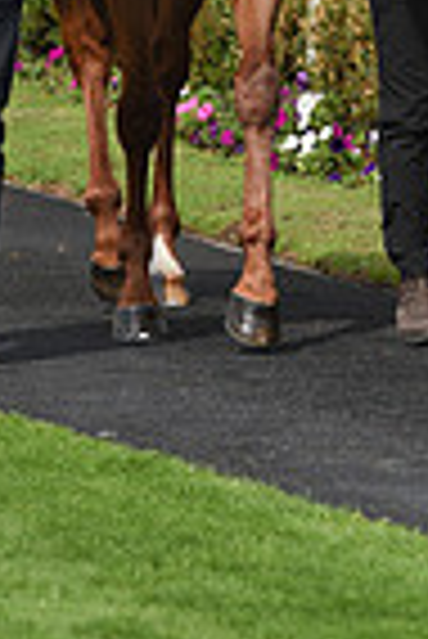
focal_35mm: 539
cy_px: -320
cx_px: 180
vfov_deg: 3.8
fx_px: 9588
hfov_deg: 2.6
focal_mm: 170
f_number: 5.6
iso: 400
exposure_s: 1/2500
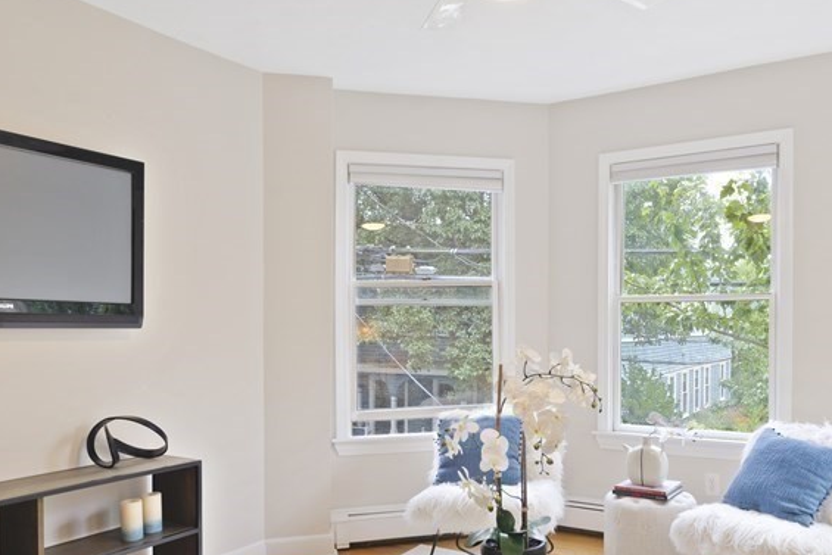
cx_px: 504
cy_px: 342
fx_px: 670
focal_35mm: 29
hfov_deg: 63.0
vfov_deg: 44.7
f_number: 8
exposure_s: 1/1.25
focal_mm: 16
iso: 250
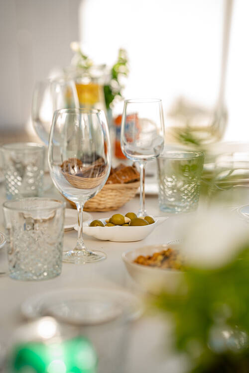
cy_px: 186
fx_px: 882
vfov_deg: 23.9
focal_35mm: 85
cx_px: 124
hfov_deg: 16.1
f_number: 2.8
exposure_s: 1/500
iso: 100
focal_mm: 85
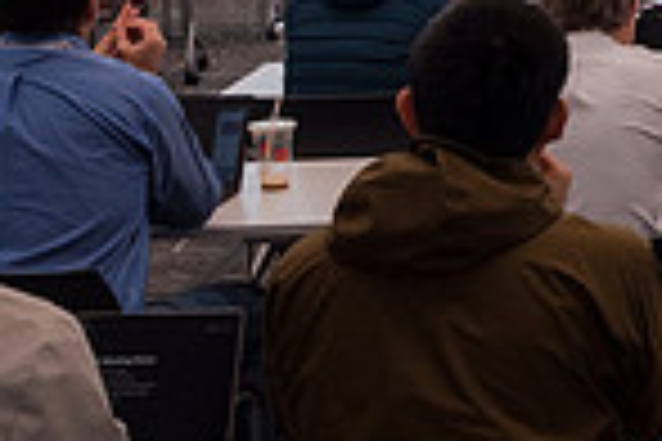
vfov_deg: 14.0
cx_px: 1103
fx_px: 1747
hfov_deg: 18.1
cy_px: -74
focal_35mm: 95
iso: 800
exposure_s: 1/125
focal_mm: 24
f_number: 5
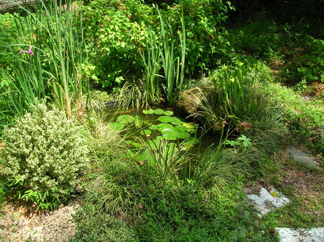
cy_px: 121
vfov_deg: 41.7
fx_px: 318
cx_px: 162
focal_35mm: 34
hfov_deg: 54.0
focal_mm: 5.7
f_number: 4.9
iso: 50
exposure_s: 1/120
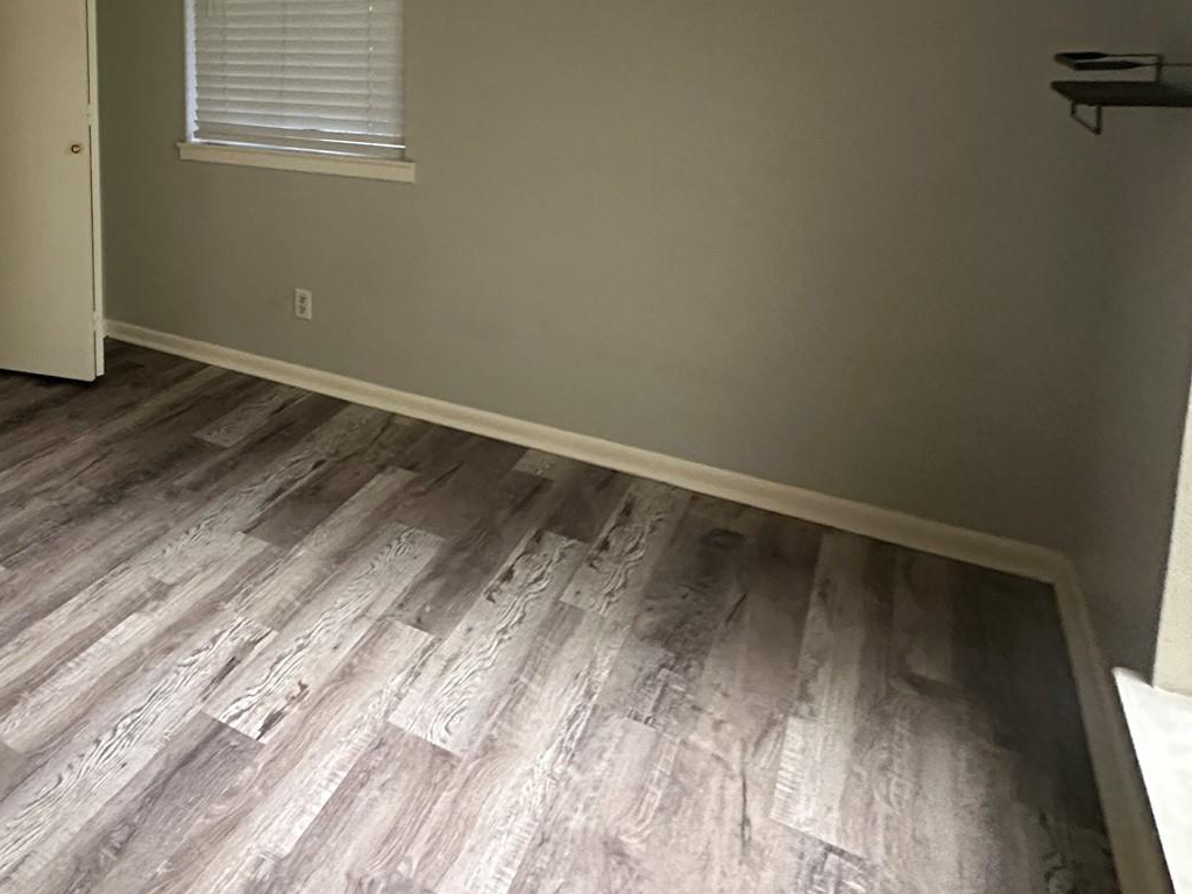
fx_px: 964
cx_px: 126
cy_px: 146
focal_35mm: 28
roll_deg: +1.4
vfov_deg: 46.4
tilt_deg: -7.3
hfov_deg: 55.3
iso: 640
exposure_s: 1/60
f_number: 2.2
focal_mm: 2.22
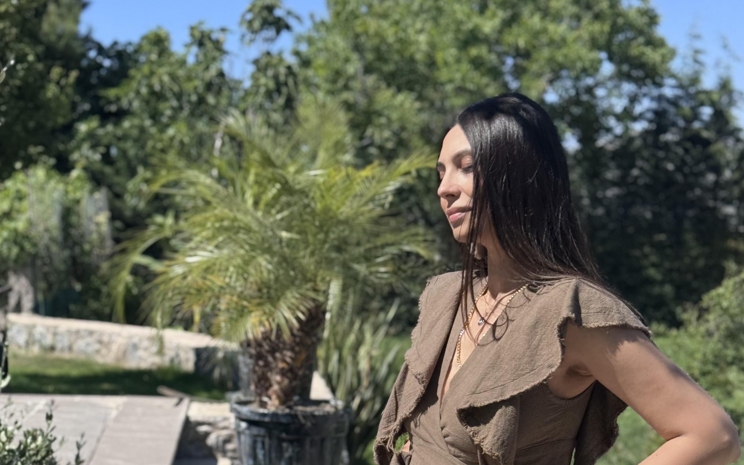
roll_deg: -1.7
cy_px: 497
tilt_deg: -10.4
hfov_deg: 26.5
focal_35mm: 78
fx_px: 1582
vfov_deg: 16.3
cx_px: 330
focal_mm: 6.76
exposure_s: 1/3425
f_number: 1.78
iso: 64
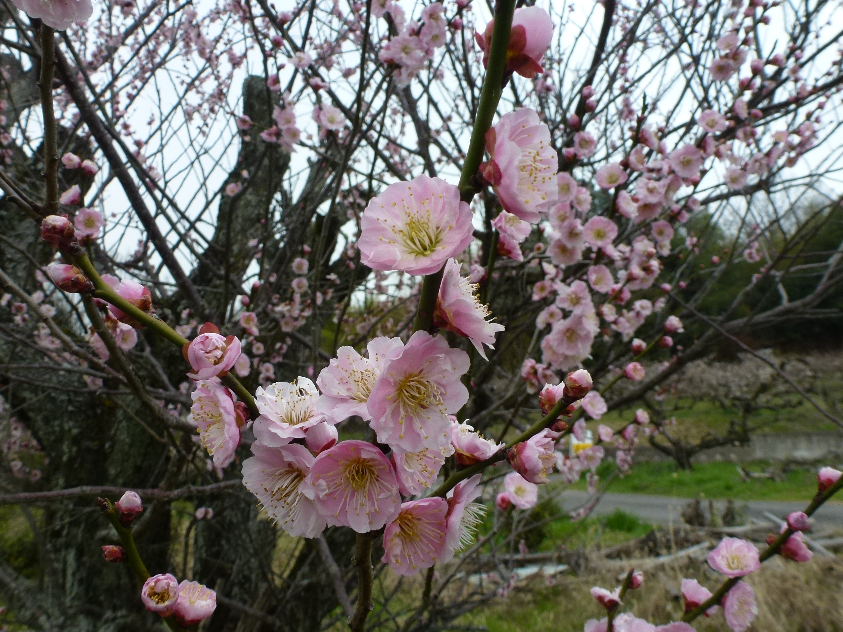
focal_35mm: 27
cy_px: 323
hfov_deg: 65.3
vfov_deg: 51.4
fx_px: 658
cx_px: 422
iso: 100
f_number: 4
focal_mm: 4.3
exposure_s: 1/160
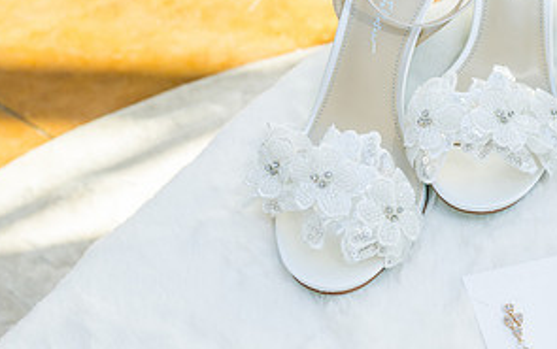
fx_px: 1124
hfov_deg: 26.9
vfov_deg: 17.6
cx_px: 502
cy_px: 147
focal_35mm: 74
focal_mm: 34
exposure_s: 1/200
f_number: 7.1
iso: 320
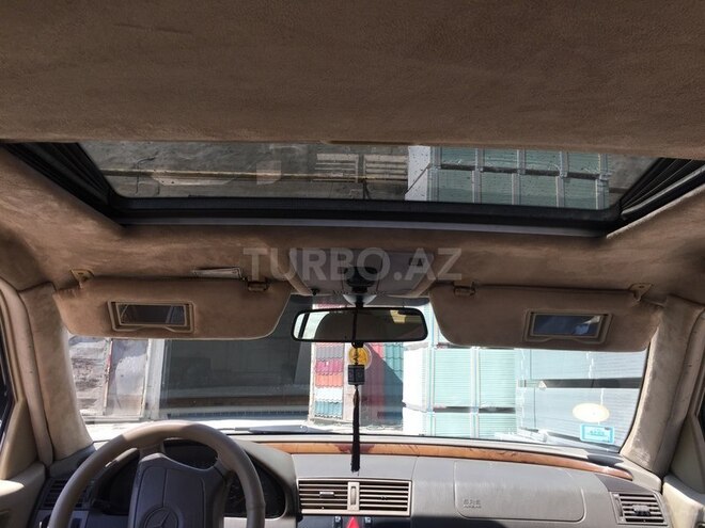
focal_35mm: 29
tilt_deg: +11.9
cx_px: 352
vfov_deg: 48.2
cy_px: 264
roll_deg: -1.3
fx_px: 591
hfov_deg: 61.7
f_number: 2.2
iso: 32
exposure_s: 1/573
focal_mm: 4.15
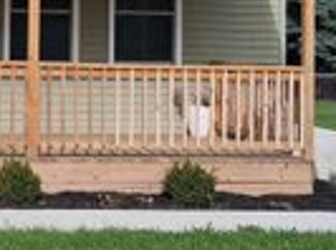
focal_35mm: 98
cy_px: 9
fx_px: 949
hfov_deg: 19.5
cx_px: -3
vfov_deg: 14.8
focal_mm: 3.98
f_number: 1.8
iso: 25
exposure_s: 1/519
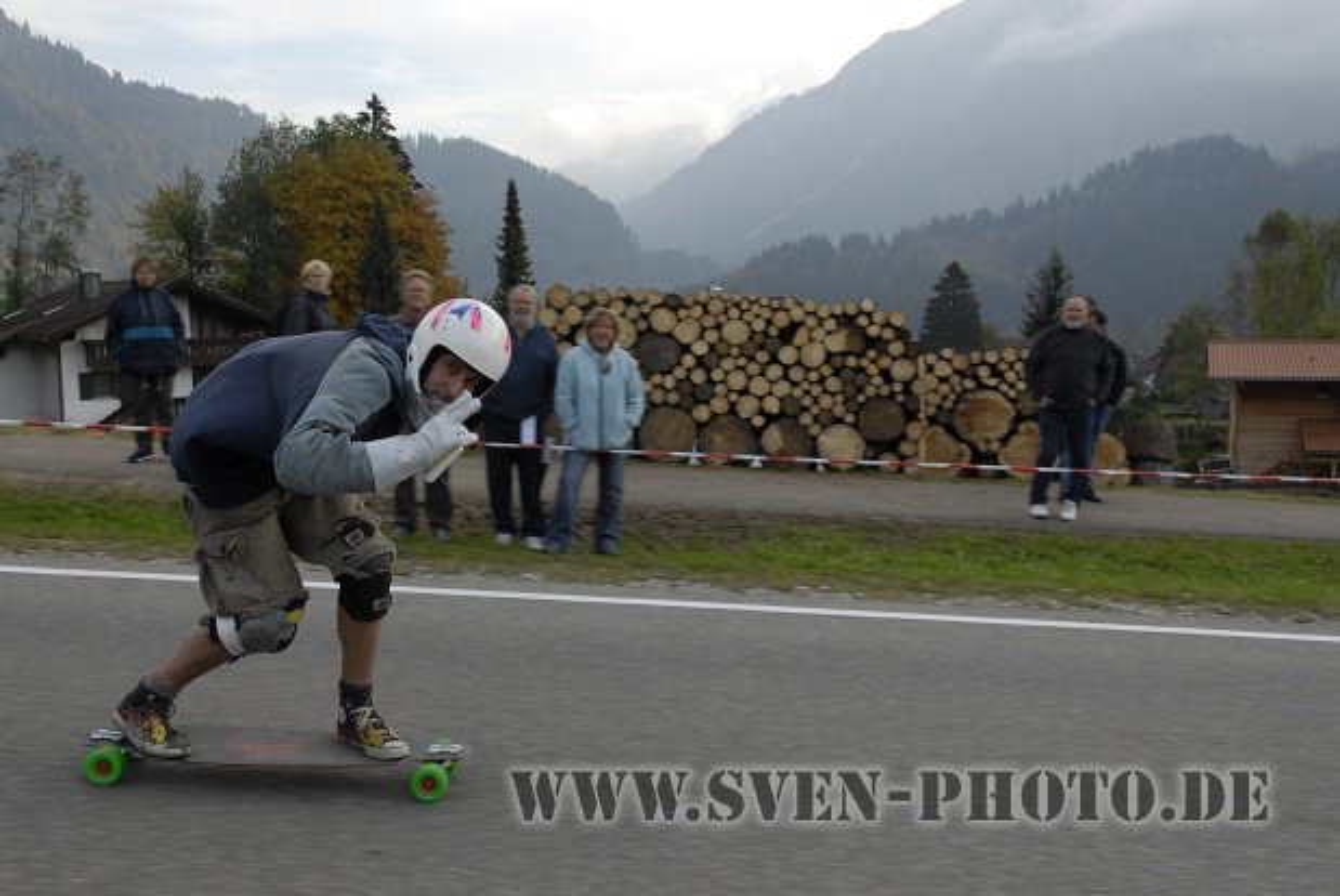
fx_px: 1285
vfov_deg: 38.4
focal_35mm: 34
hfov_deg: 55.1
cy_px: 448
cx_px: 670
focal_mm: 23
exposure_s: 1/350
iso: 400
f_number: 7.1
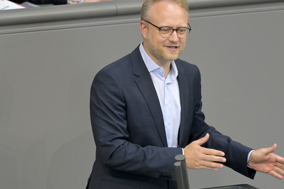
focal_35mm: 420
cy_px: 91
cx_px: 152
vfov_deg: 3.3
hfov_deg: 4.9
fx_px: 3309
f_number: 5.6
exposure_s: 1/400
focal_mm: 380
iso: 8000
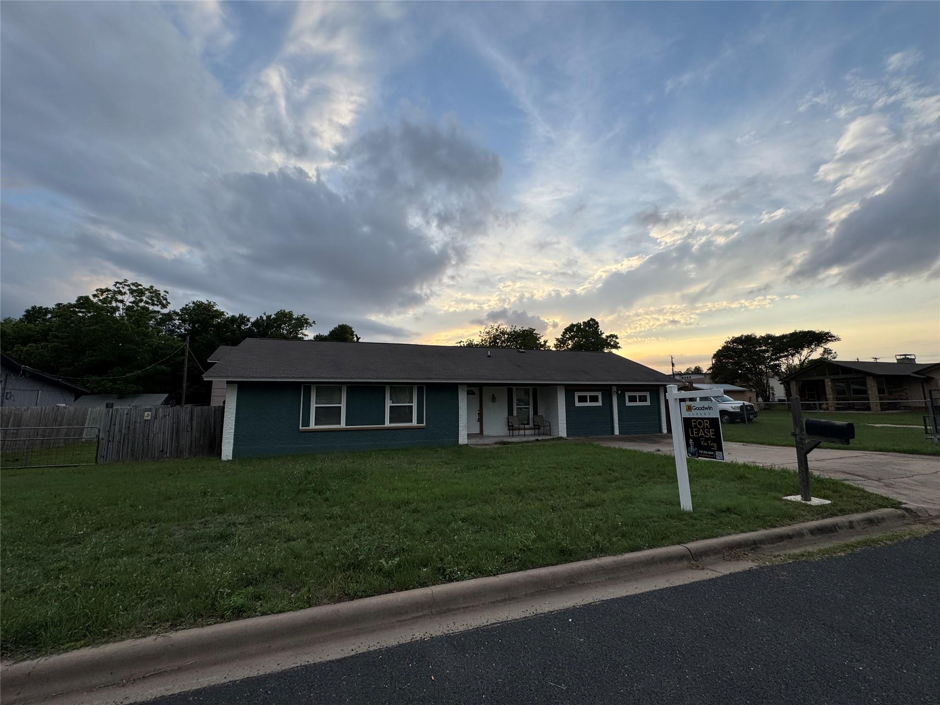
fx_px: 380
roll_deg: +0.0
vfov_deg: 85.7
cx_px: 470
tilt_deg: +7.4
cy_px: 352
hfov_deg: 102.1
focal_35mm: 14
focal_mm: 2.22
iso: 40
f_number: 2.2
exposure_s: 1/849
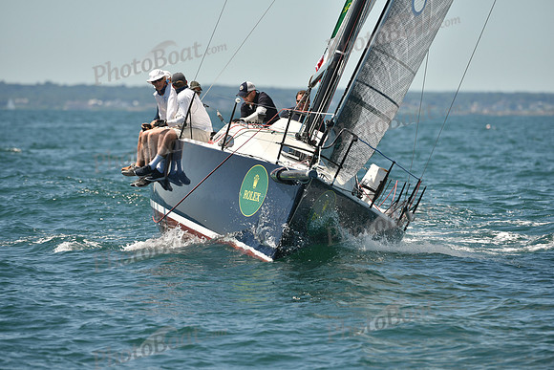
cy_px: 185
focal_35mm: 400
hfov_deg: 5.2
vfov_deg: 3.4
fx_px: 6157
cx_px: 277
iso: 250
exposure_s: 1/1250
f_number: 6.3
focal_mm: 400
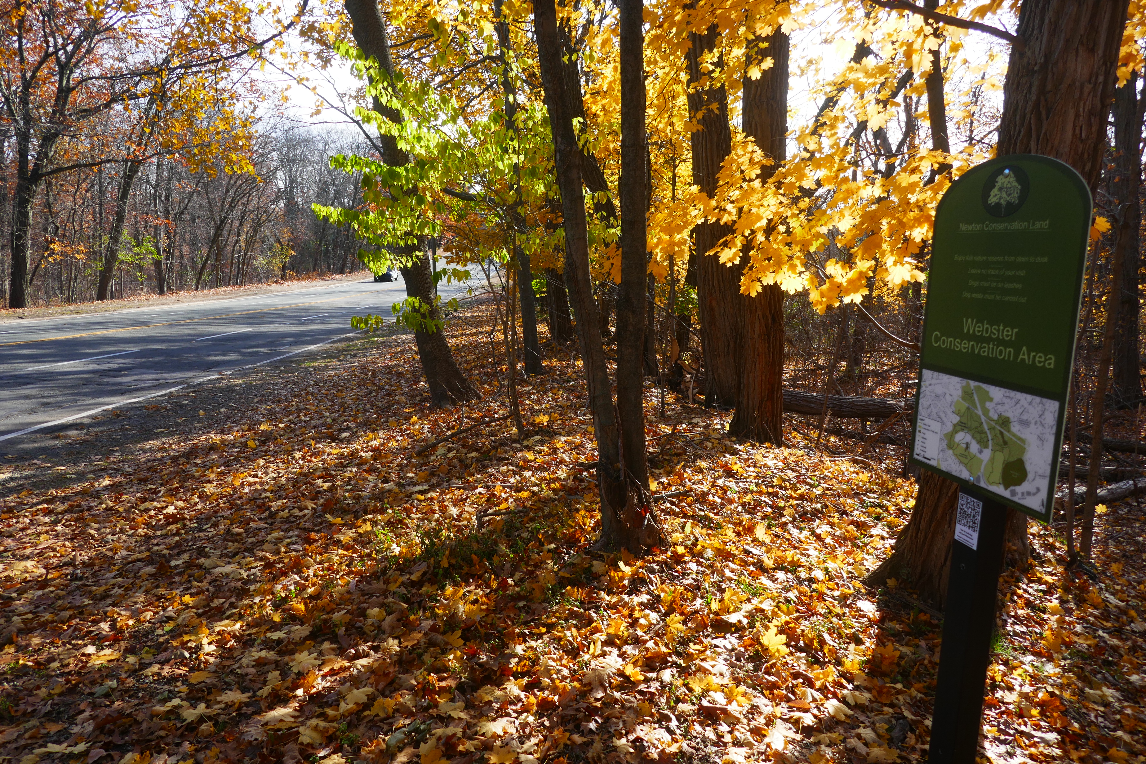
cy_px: 382
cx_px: 573
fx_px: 796
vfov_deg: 51.3
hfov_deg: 71.5
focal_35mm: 25
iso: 125
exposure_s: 1/320
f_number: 3.5
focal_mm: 9.1
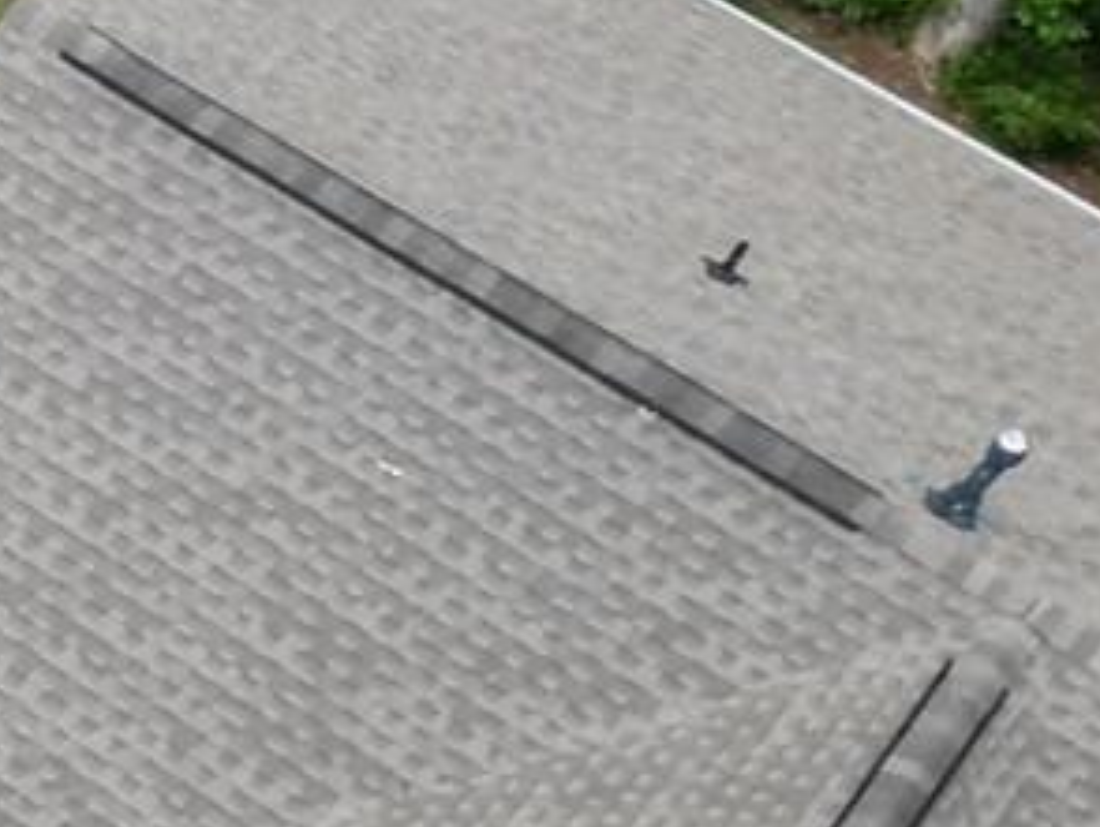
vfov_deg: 8.9
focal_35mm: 167
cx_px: -2391
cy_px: 445
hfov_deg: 9.1
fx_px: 5311
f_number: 1.7
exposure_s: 1/1600
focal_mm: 6.72
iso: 150
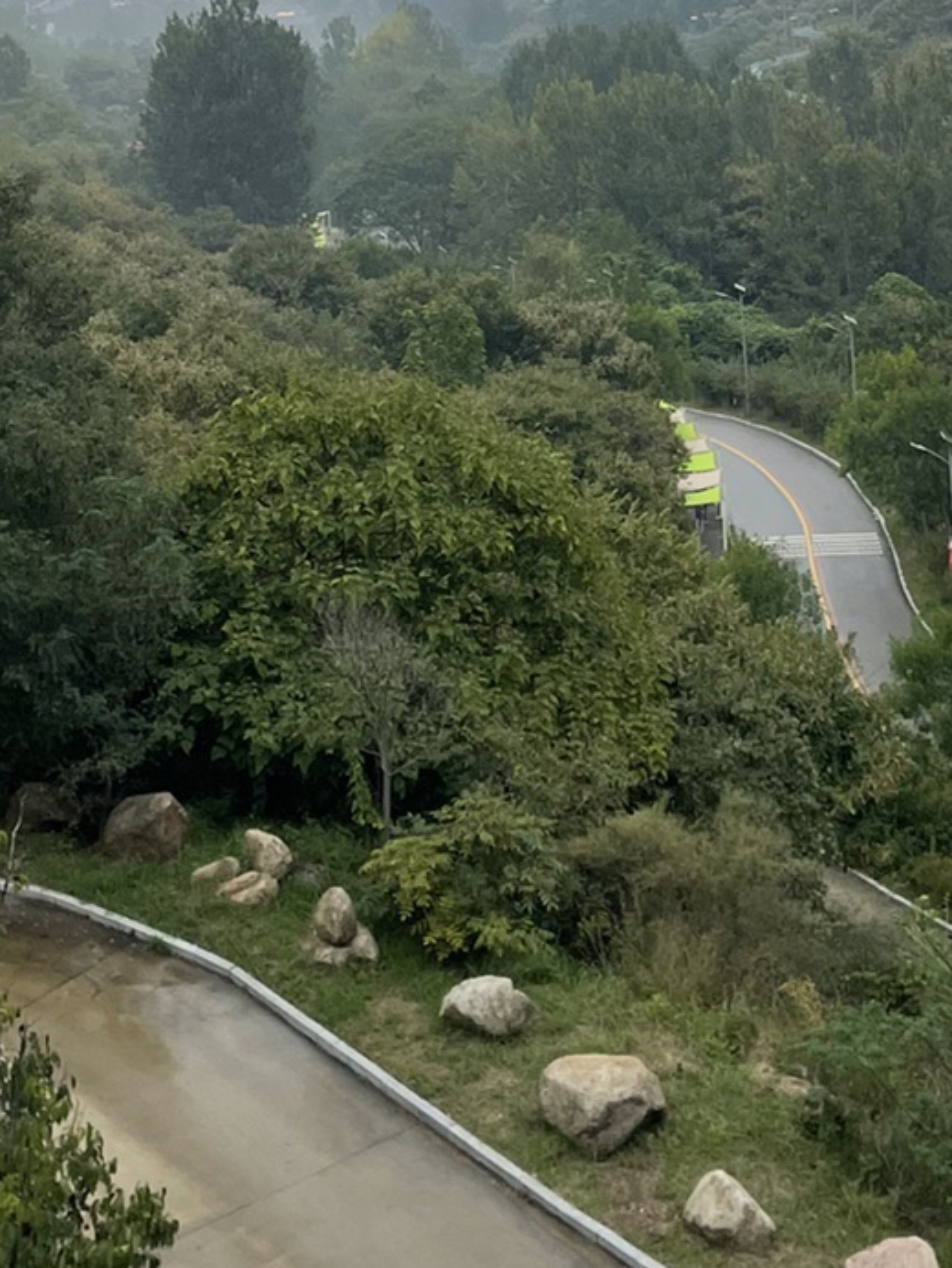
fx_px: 2749
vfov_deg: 23.3
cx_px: 533
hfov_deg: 19.6
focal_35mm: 75
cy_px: -335
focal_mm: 4.2
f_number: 1.6
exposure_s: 1/255
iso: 32
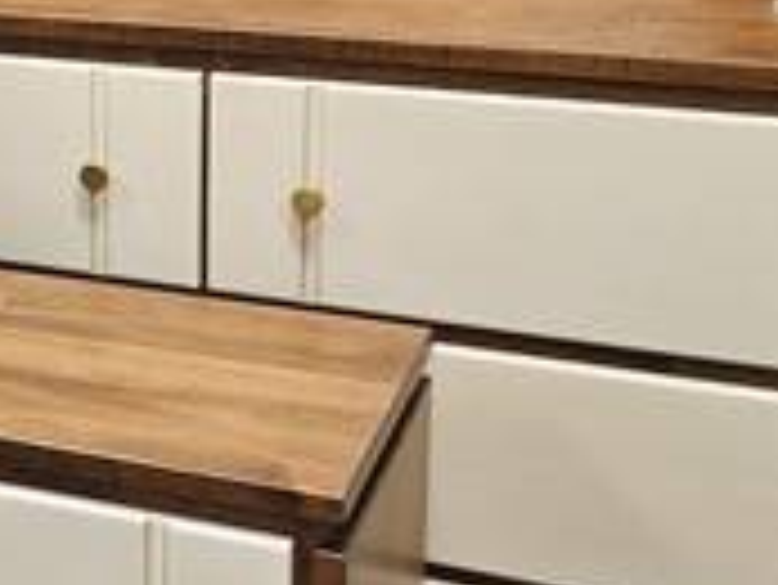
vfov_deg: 17.1
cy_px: 58
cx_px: -198
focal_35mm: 85
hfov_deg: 21.1
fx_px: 1912
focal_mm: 5.4
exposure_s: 1/120
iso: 250
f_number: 1.8
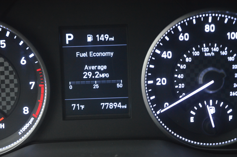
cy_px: 78
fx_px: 512
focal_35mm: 78
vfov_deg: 17.4
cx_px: 118
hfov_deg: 26.0
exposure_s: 1/25
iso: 3200
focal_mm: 52
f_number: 4.5
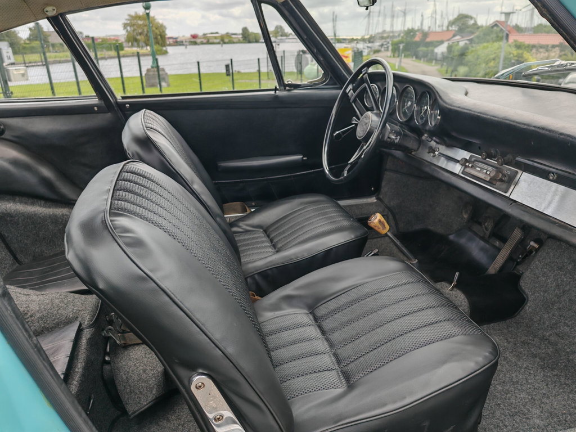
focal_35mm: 26
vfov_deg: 53.1
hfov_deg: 67.3
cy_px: 216
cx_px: 288
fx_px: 433
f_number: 1.6
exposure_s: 1/610
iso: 50
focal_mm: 5.4
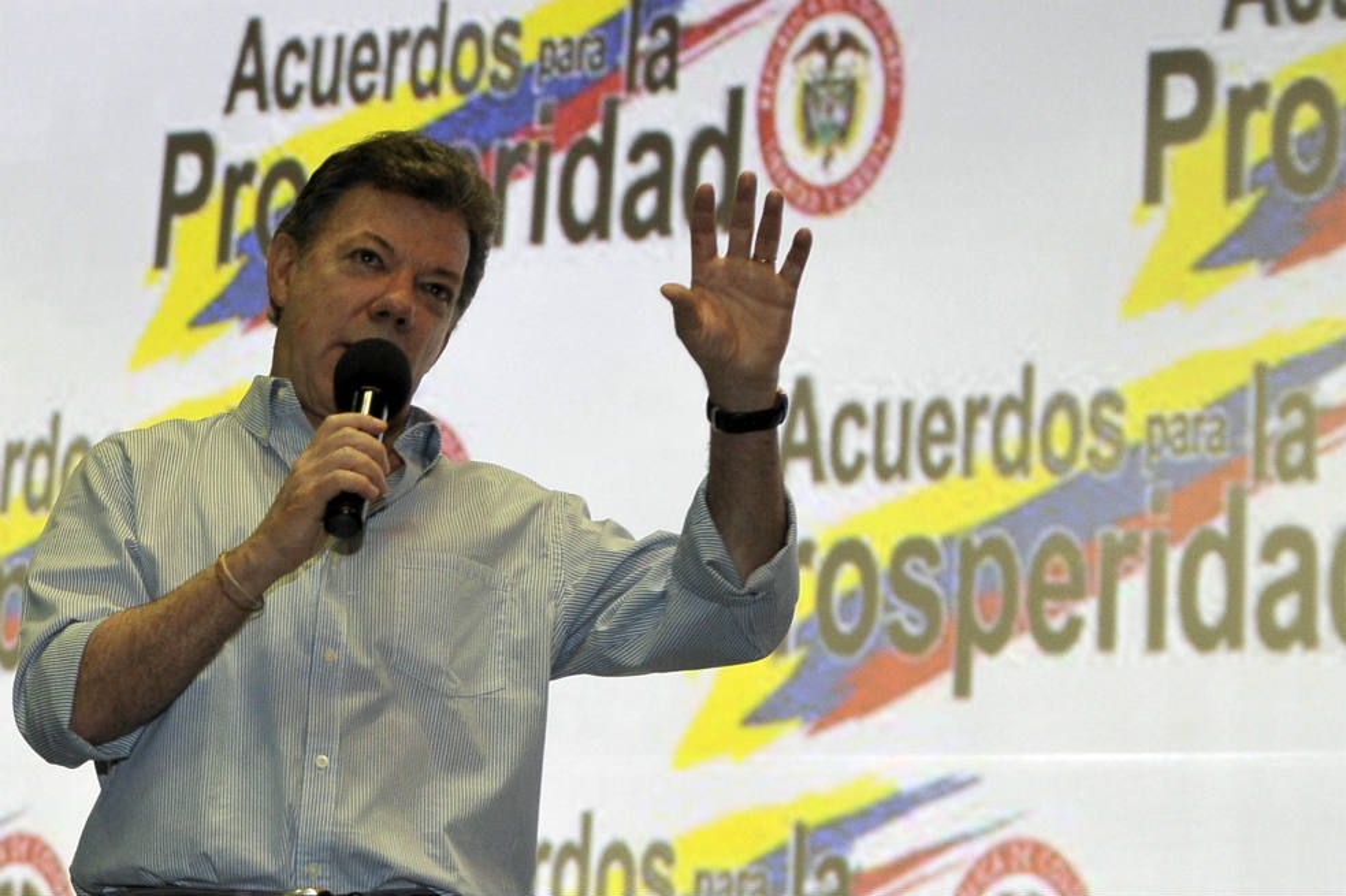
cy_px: 448
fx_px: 1794
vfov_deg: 28.0
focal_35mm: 48
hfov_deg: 41.1
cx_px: 673
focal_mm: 48
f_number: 3.2
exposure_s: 1/160
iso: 1600
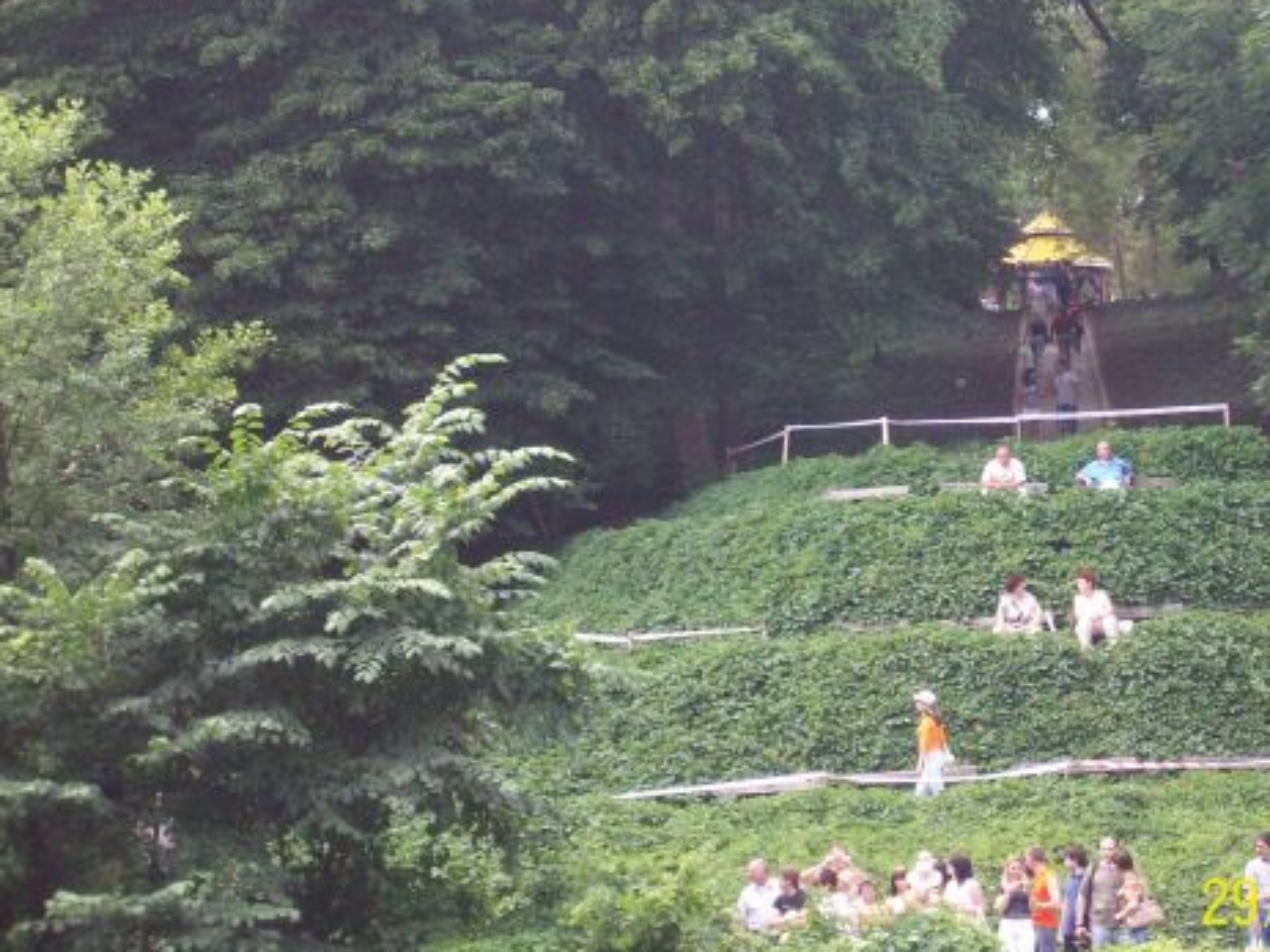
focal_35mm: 144
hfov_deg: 13.7
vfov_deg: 10.3
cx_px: 795
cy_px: 403
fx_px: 5282
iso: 200
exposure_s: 1/128
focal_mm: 18.6
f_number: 5.2
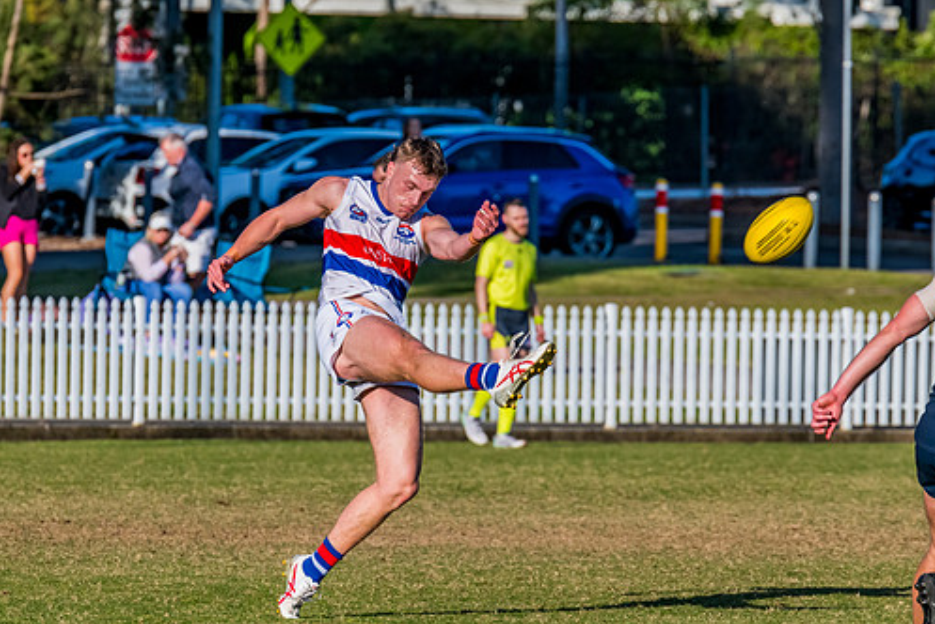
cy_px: 361
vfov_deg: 2.7
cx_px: 498
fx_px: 13305
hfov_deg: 4.0
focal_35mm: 512
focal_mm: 420
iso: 800
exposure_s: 1/1600
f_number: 13
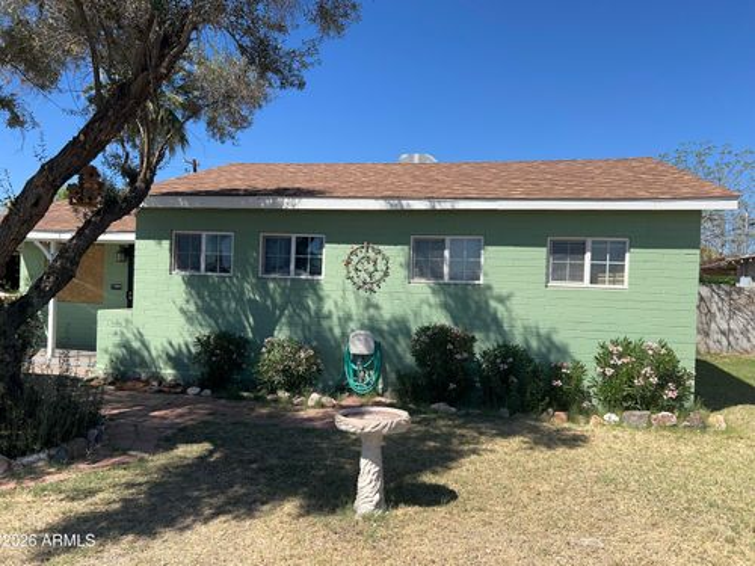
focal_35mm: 26
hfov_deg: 67.3
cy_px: 283
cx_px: 378
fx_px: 567
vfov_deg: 53.1
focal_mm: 5.7
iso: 50
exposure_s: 1/4274
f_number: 1.5
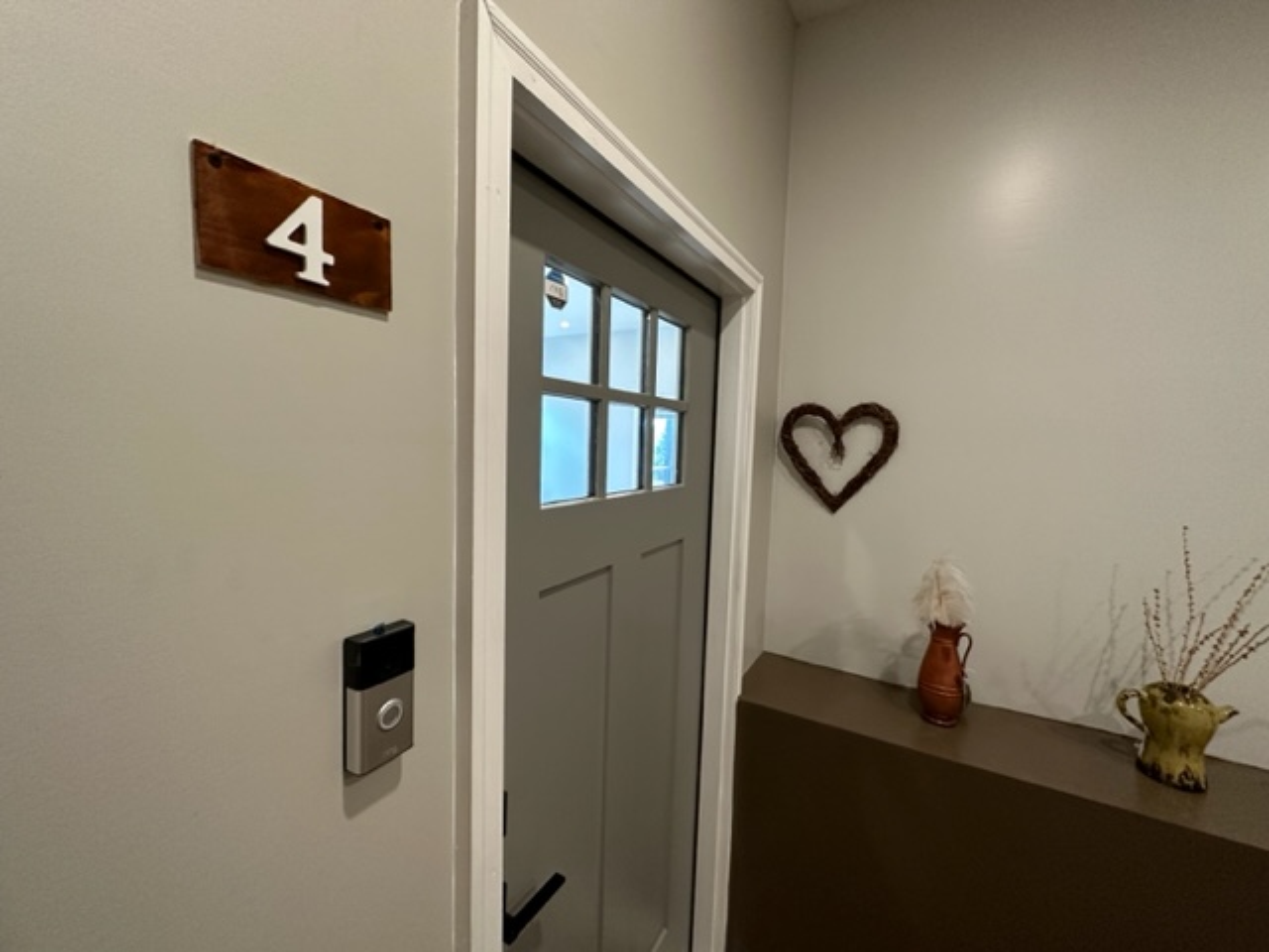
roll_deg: -2.3
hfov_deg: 102.1
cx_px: 634
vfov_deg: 85.7
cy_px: 476
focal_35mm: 14
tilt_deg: -5.6
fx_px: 513
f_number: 2.2
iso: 200
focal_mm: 2.22
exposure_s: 1/60
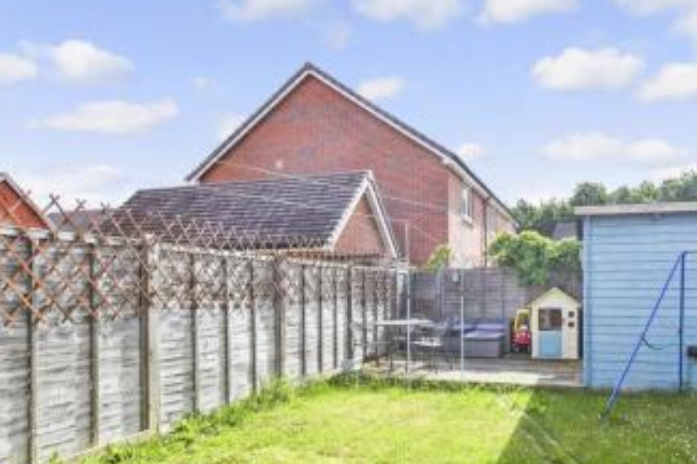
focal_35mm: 22
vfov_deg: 56.6
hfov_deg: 76.5
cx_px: 457
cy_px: 280
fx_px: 426
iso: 320
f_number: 8
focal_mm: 10
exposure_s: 1/500
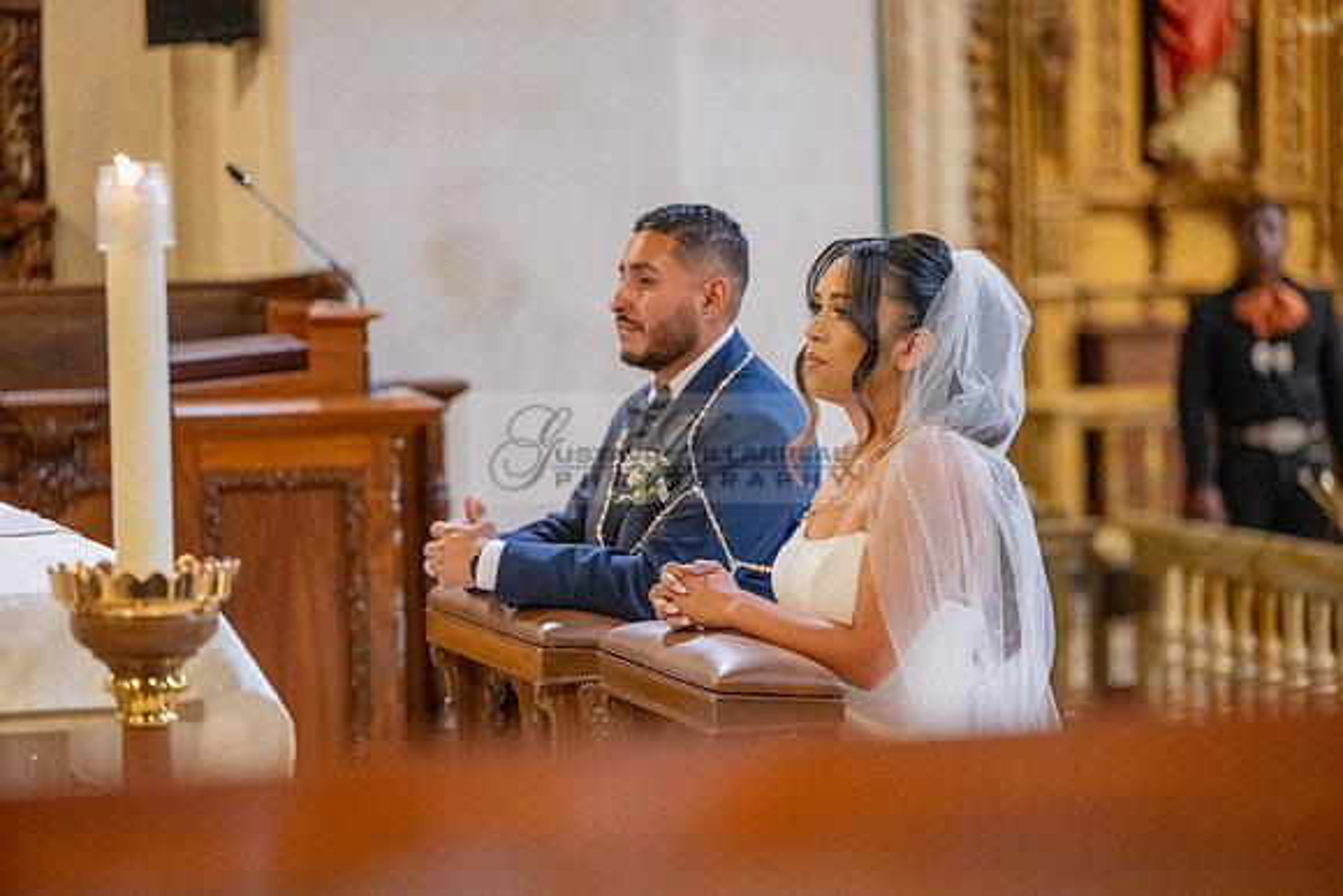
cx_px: 672
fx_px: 4664
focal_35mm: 125
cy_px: 448
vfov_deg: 11.0
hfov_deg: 16.4
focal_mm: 125
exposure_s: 1/200
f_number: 2.8
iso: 2000
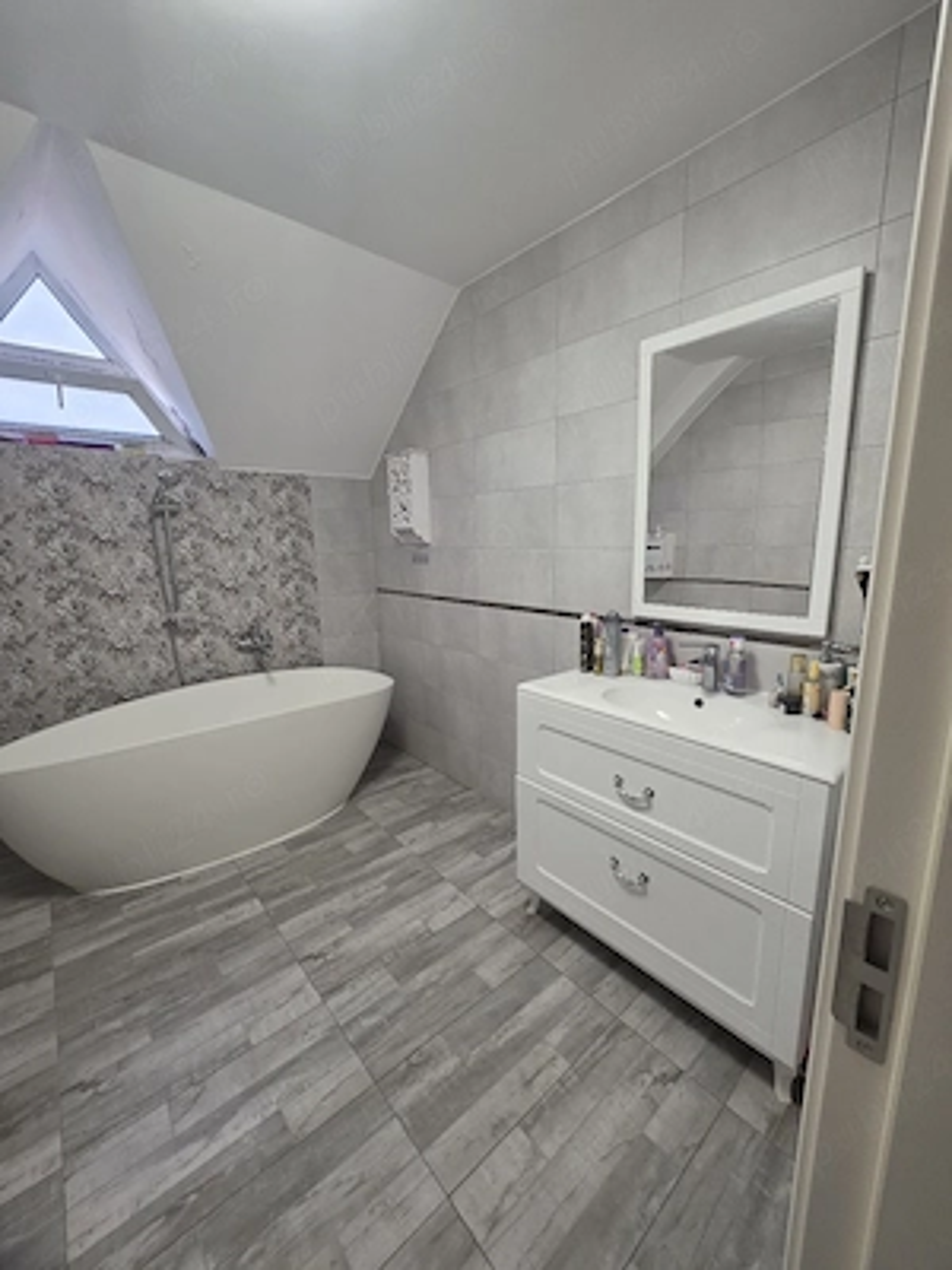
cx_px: 476
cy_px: 635
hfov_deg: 89.9
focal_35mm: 13
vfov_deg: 106.2
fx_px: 477
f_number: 1.9
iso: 250
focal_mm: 2.2
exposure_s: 1/101
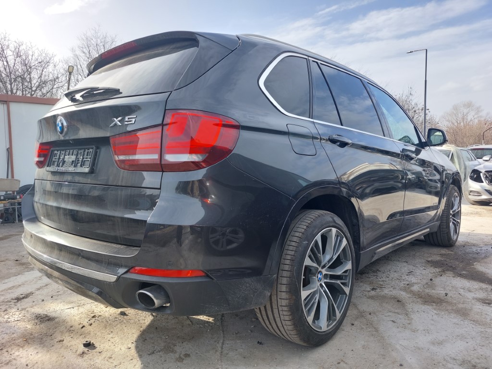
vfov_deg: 56.8
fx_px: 341
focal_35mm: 24
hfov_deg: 71.6
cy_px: 184
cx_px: 246
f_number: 1.8
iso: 25
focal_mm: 5.23
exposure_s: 1/251
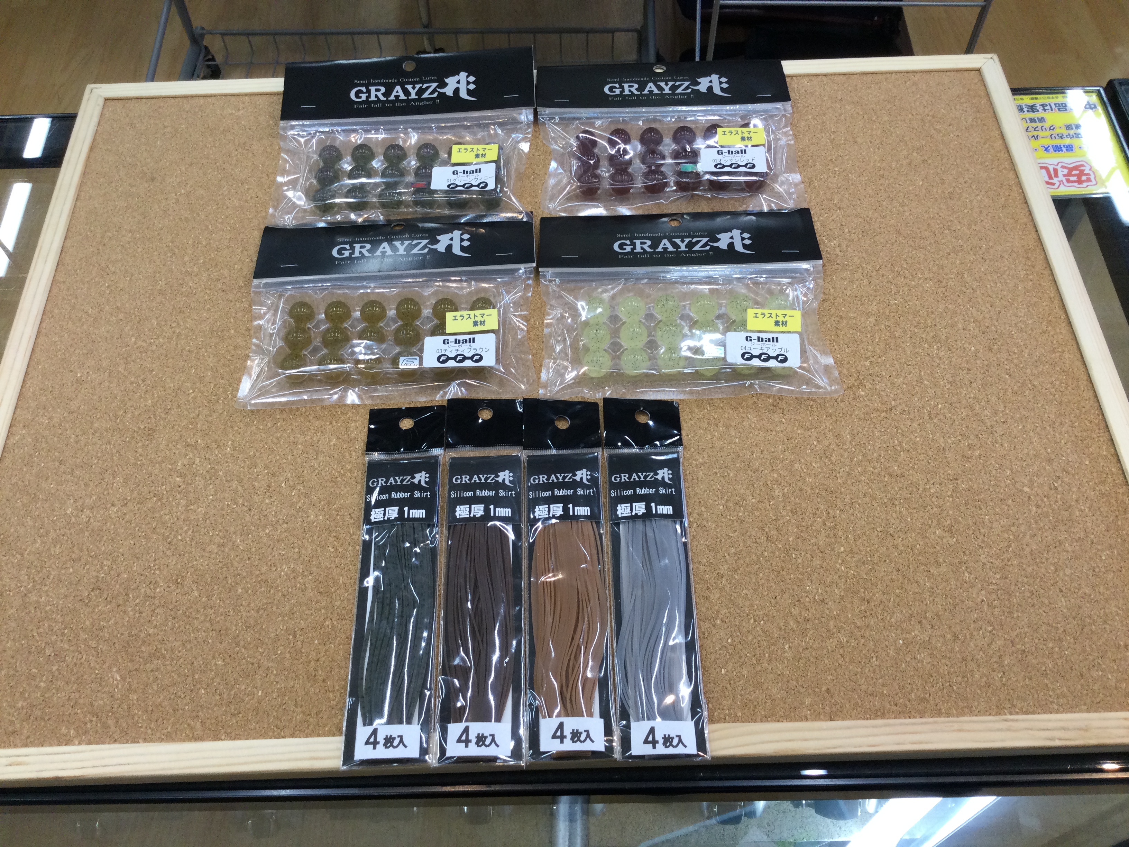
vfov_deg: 45.4
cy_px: 424
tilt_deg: -58.8
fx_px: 1011
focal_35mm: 31
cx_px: 564
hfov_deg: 58.4
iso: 25
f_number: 2.4
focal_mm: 3.3
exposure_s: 1/30
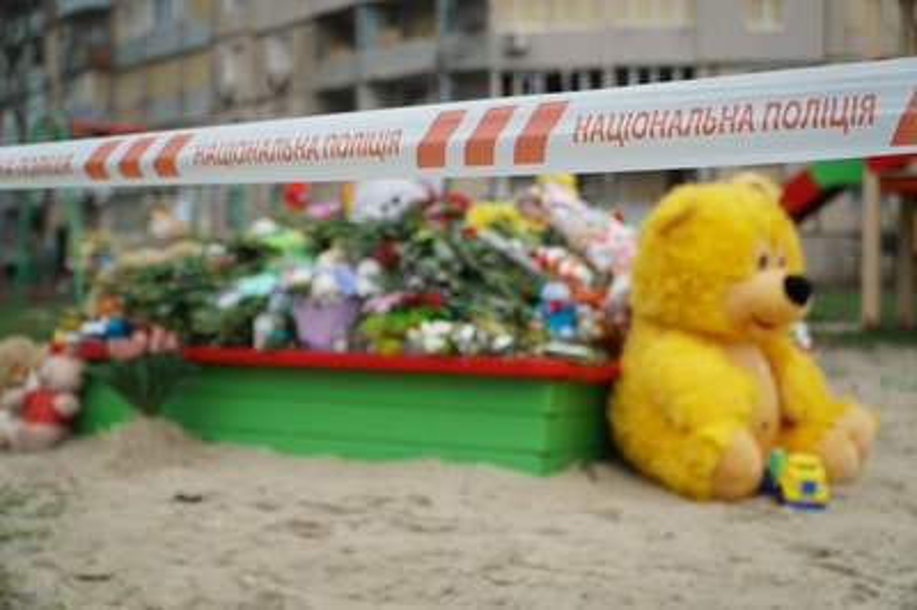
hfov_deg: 38.9
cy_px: 305
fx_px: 1298
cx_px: 458
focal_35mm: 51
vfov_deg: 26.4
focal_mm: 34
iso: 500
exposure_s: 1/640
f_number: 4
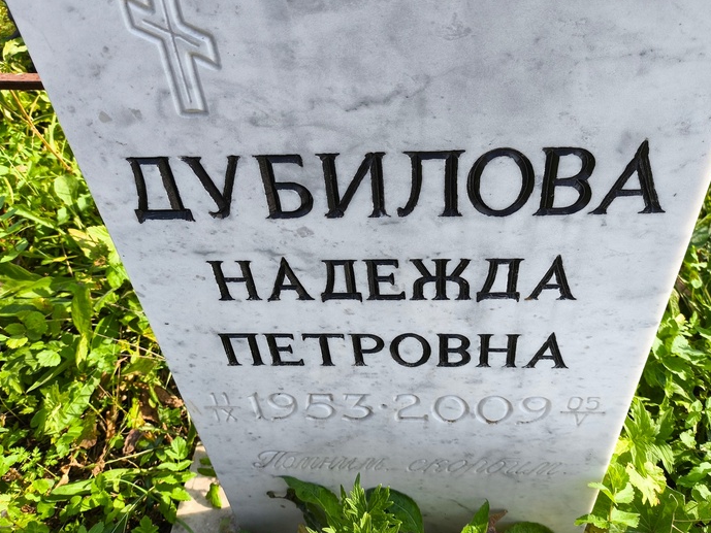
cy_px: 254
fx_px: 596
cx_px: 374
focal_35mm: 29
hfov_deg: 61.6
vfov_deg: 48.2
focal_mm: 4.71
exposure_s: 1/393
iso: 50
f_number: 1.7
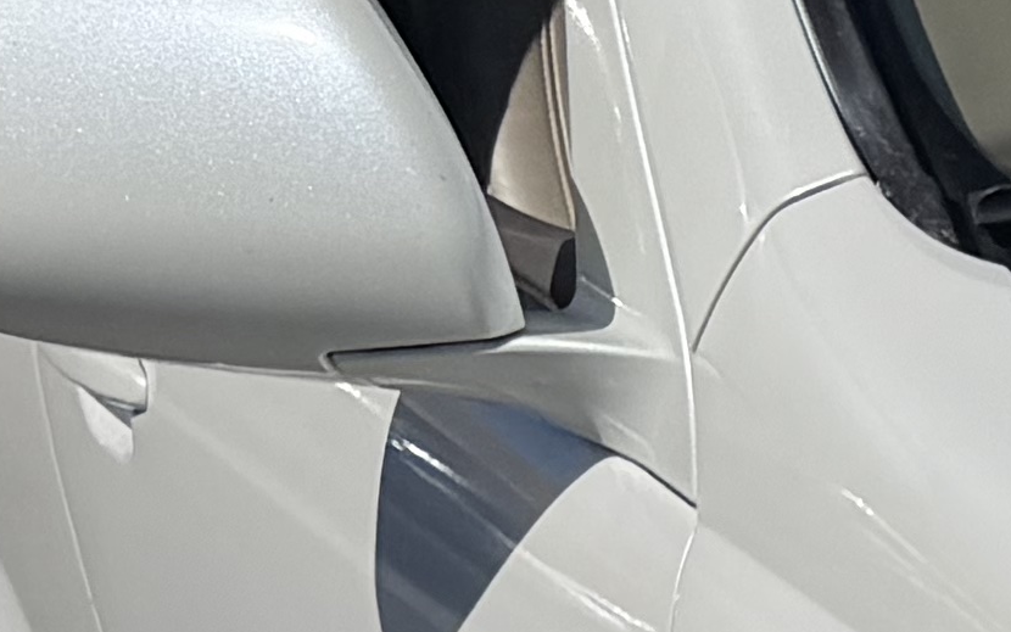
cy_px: 2051
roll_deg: +2.0
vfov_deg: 6.6
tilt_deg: -32.5
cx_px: 3171
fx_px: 4822
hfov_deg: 9.2
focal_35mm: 175
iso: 80
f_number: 1.78
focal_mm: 6.76
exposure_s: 1/17544
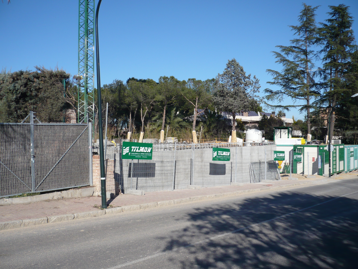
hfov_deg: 52.6
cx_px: 179
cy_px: 134
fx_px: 362
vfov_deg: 40.7
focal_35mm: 35
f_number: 8
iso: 100
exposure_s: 1/250
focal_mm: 5.8
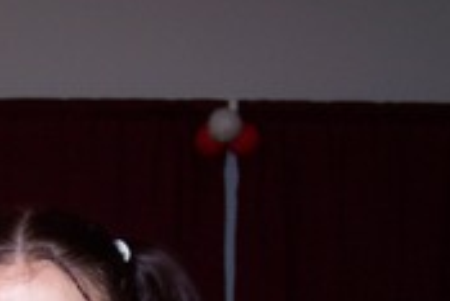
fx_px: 1264
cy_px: 327
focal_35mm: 101
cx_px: 18
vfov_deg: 13.3
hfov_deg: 19.7
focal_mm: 6.3
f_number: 2.8
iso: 80
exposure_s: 1/60
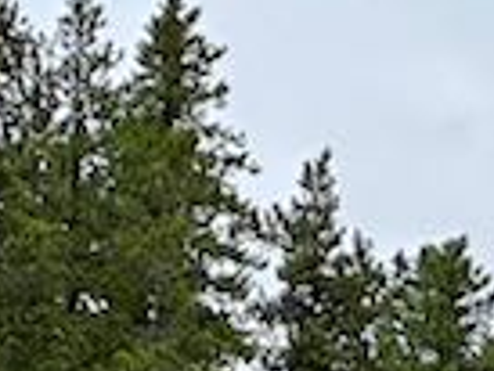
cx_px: 1042
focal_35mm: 538
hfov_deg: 3.6
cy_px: 1225
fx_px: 7684
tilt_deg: +4.8
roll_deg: +0.1
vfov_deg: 2.7
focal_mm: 9
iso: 32
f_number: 2.8
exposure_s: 1/187
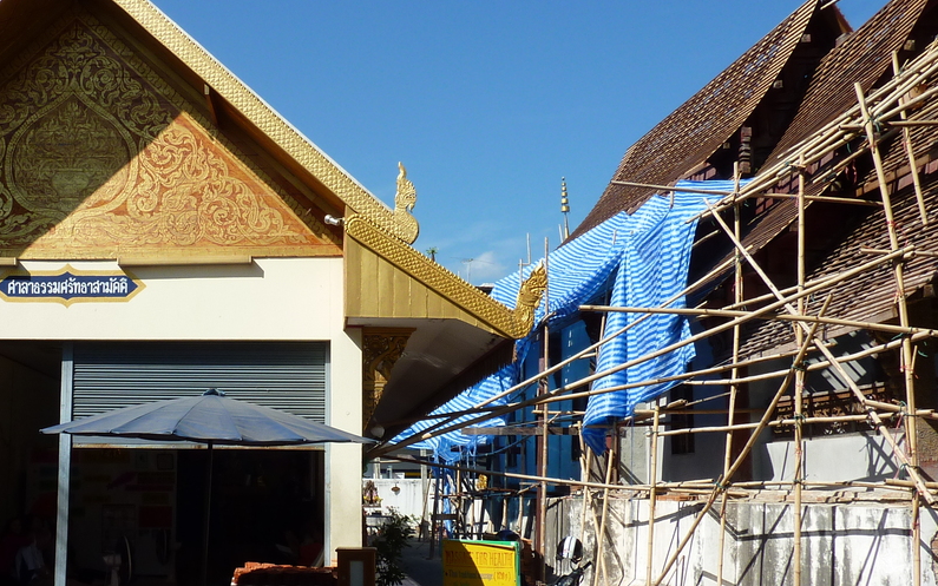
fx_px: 1023
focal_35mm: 40
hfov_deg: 47.8
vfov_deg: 31.8
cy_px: 374
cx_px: 262
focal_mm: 4.1
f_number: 5
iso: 80
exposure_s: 1/400
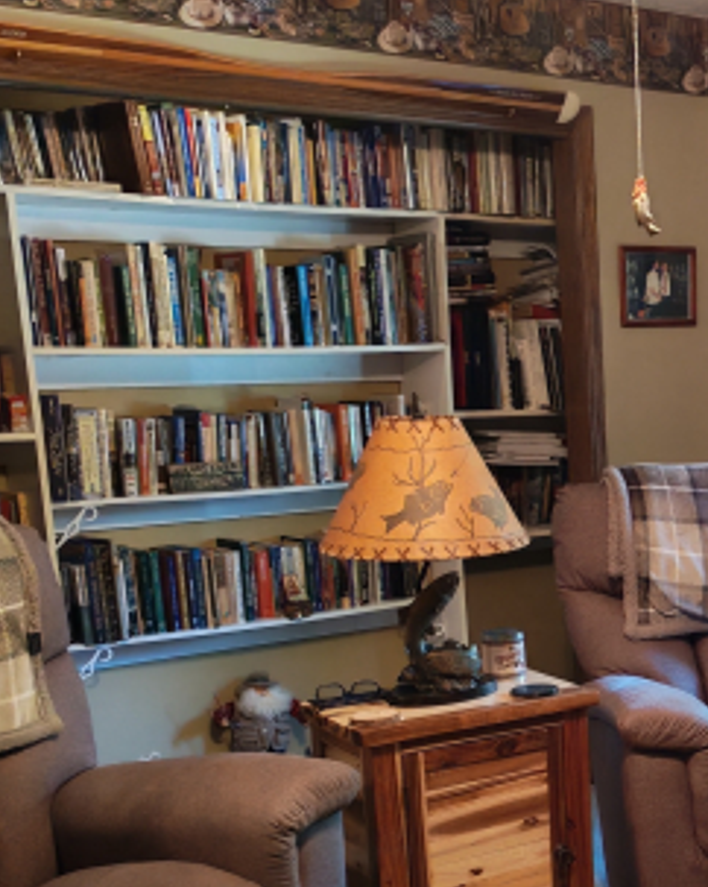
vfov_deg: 31.9
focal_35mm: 58
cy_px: 673
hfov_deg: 24.9
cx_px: 712
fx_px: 1521
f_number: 1.9
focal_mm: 6.12
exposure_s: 1/50
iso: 2000
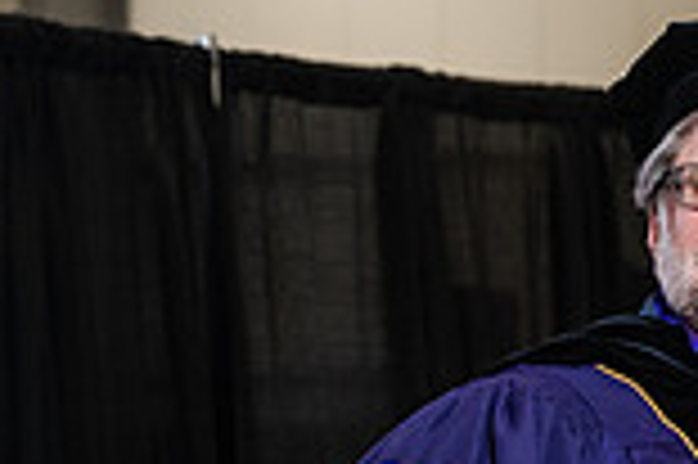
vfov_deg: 5.5
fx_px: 4784
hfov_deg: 8.2
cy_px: 520
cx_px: 901
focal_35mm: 247
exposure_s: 1/200
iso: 1250
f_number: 4.5
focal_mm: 66
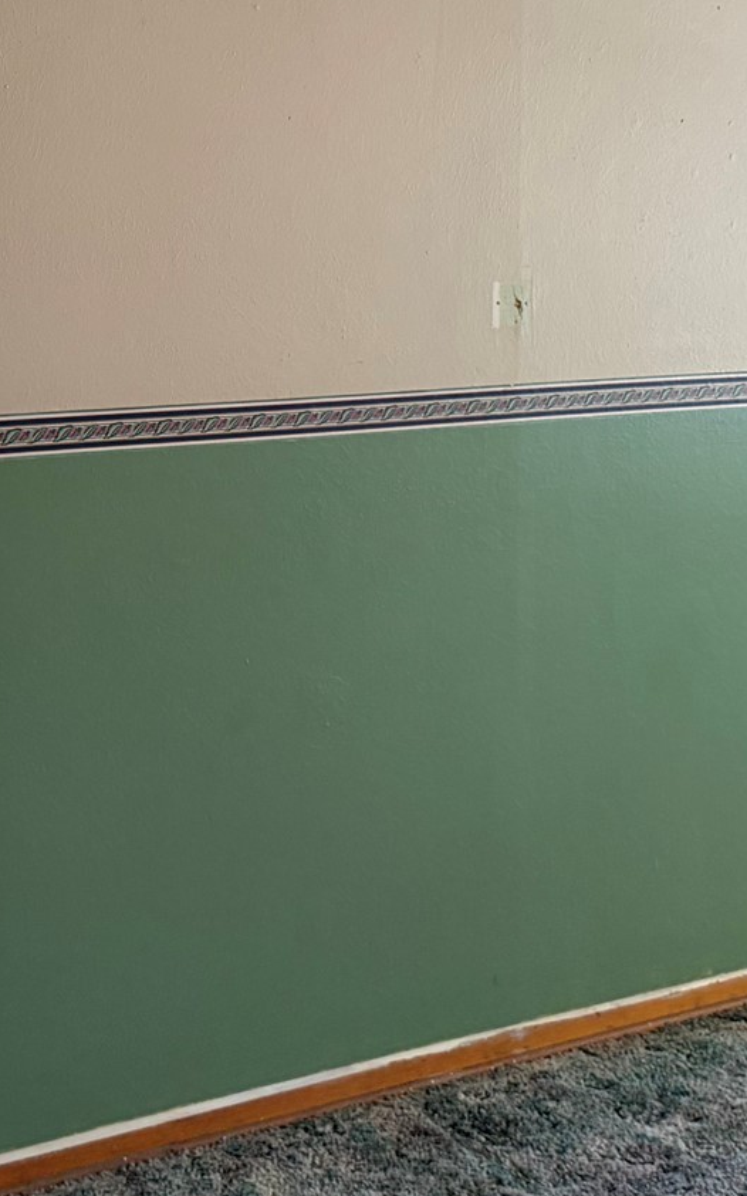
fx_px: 1890
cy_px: 354
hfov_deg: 22.2
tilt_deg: -4.4
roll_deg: -0.2
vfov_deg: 34.6
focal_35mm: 58
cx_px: 192
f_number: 1.78
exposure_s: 1/60
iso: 400
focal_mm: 6.76
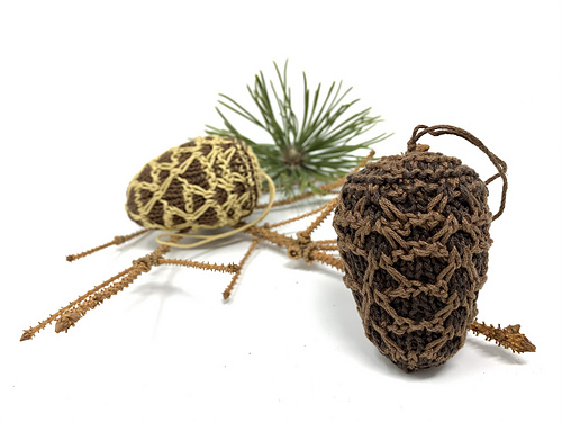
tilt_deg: -23.5
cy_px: 211
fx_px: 422
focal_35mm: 26
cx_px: 281
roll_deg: +1.1
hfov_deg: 67.3
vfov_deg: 53.1
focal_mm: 4.25
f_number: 1.8
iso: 50
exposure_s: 1/121
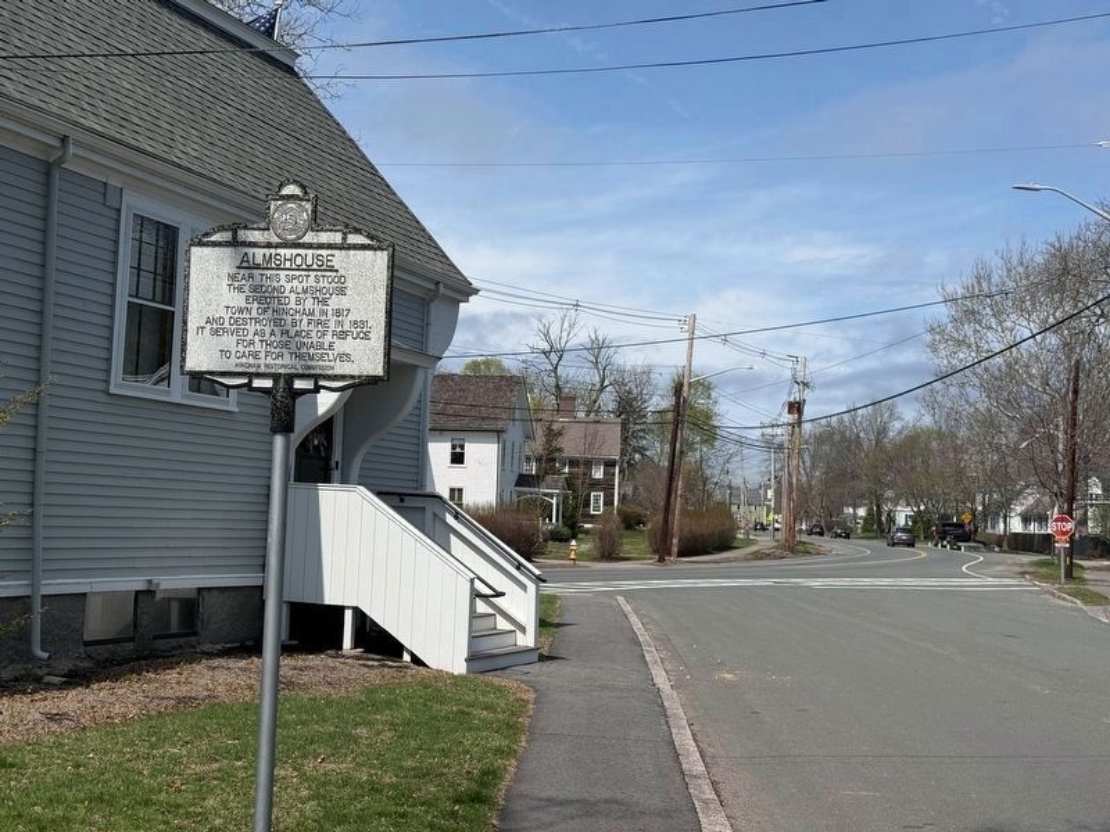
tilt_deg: +4.0
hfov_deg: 39.7
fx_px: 1539
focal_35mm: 48
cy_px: 416
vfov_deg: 30.3
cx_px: 555
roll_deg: -2.5
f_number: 1.78
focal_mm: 6.76
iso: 80
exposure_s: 1/9901
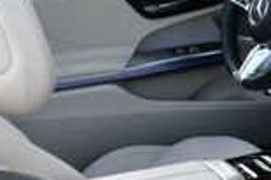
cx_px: 327
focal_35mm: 149
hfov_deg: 13.4
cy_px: 250
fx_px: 1120
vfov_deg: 9.0
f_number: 5.6
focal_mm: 18
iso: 360
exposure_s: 1/250
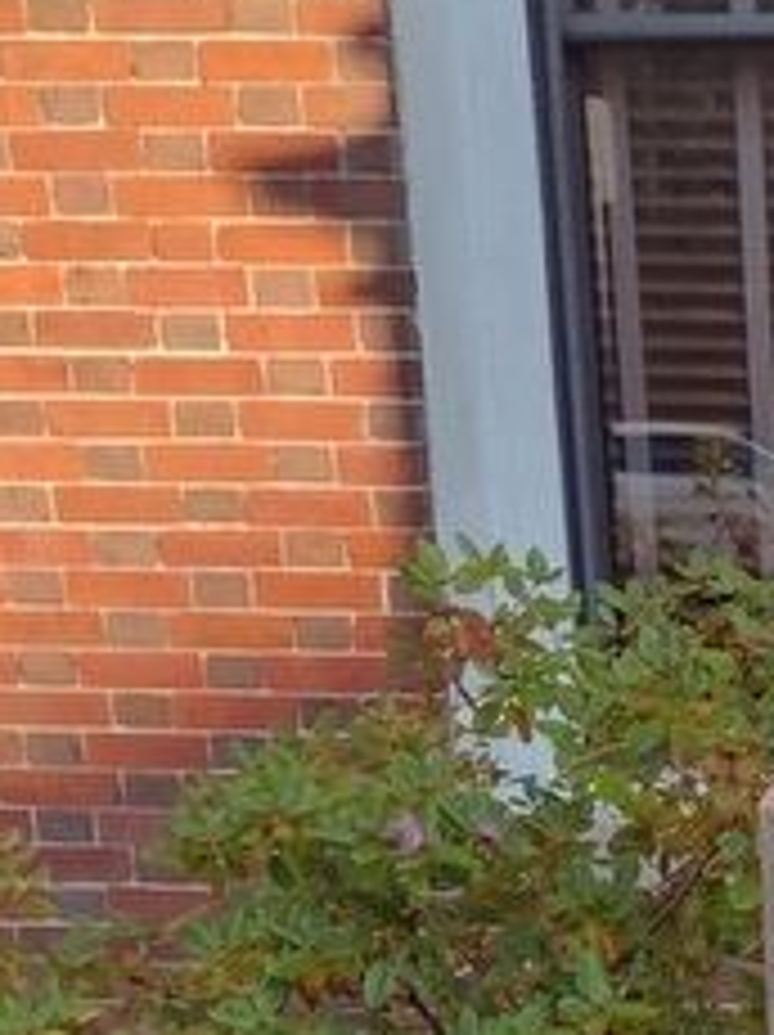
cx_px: 1269
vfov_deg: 19.6
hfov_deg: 14.3
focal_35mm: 94
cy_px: 1264
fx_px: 2808
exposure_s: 1/432
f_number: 1.7
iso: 100
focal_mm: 4.71
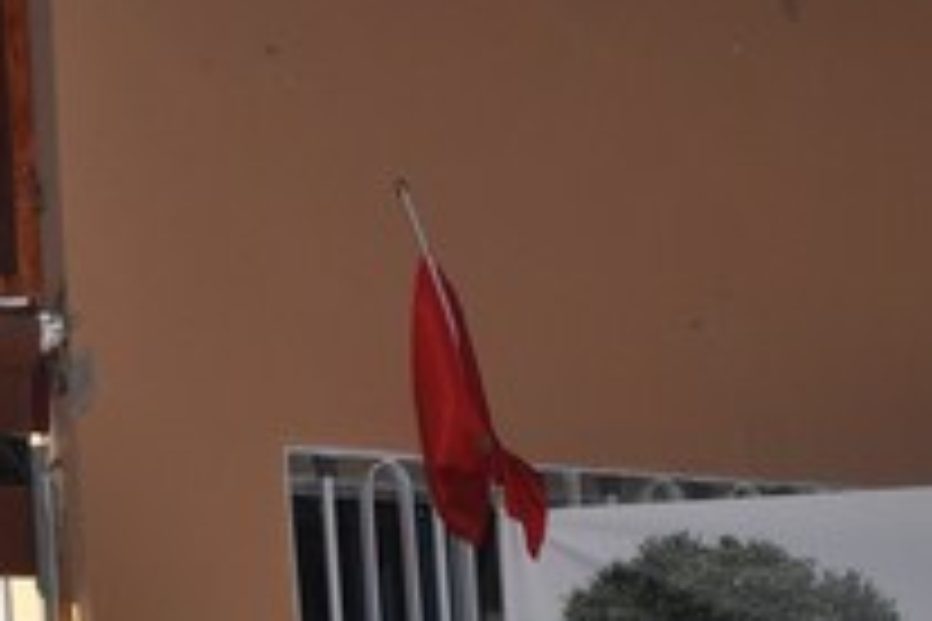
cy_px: 943
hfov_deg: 17.8
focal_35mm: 107
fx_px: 2758
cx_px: 1238
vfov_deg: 12.2
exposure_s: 1/200
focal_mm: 23
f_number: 7.1
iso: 200
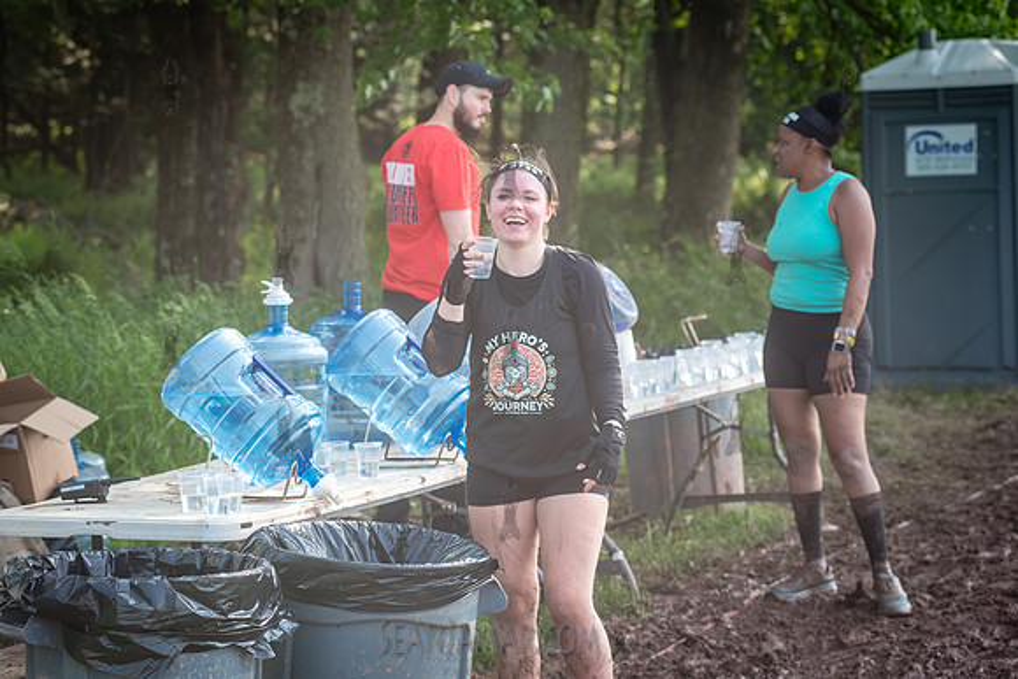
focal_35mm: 100
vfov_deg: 13.7
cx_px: 509
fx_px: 2828
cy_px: 340
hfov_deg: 20.4
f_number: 4.5
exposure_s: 1/320
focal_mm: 100
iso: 250
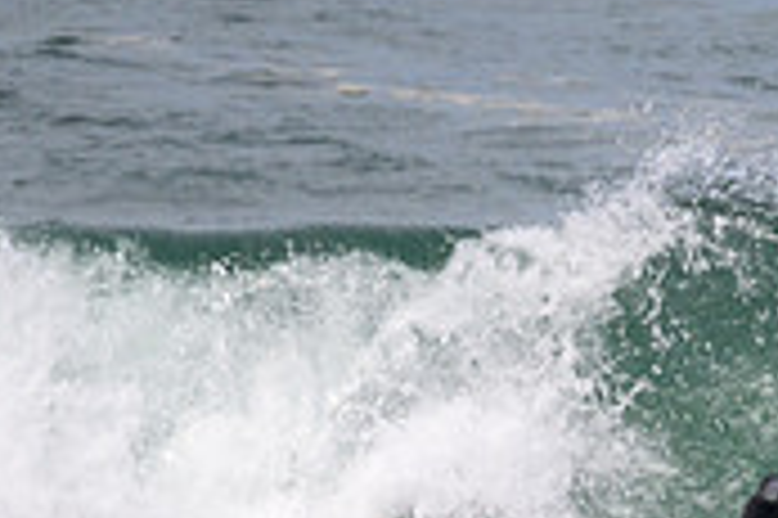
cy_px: 727
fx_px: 57970
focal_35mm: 2685
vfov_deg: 0.5
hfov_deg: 0.8
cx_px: 958
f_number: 11
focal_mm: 800
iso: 900
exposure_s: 1/2000
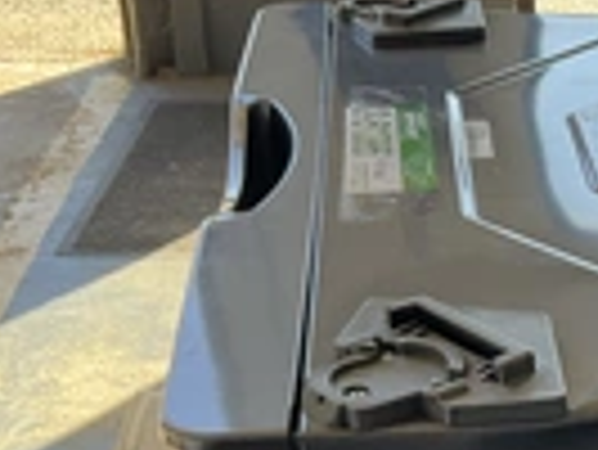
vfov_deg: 16.6
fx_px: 1504
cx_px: 787
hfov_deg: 20.5
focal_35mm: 87
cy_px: 472
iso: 32
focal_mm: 3
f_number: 1.8
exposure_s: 1/128
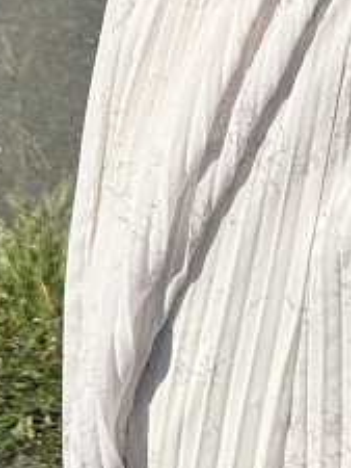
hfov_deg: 10.4
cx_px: 447
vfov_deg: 11.9
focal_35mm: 140
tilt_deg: -5.4
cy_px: -589
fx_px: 1891
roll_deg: +2.9
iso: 50
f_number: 1.5
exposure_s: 1/6579
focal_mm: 5.7
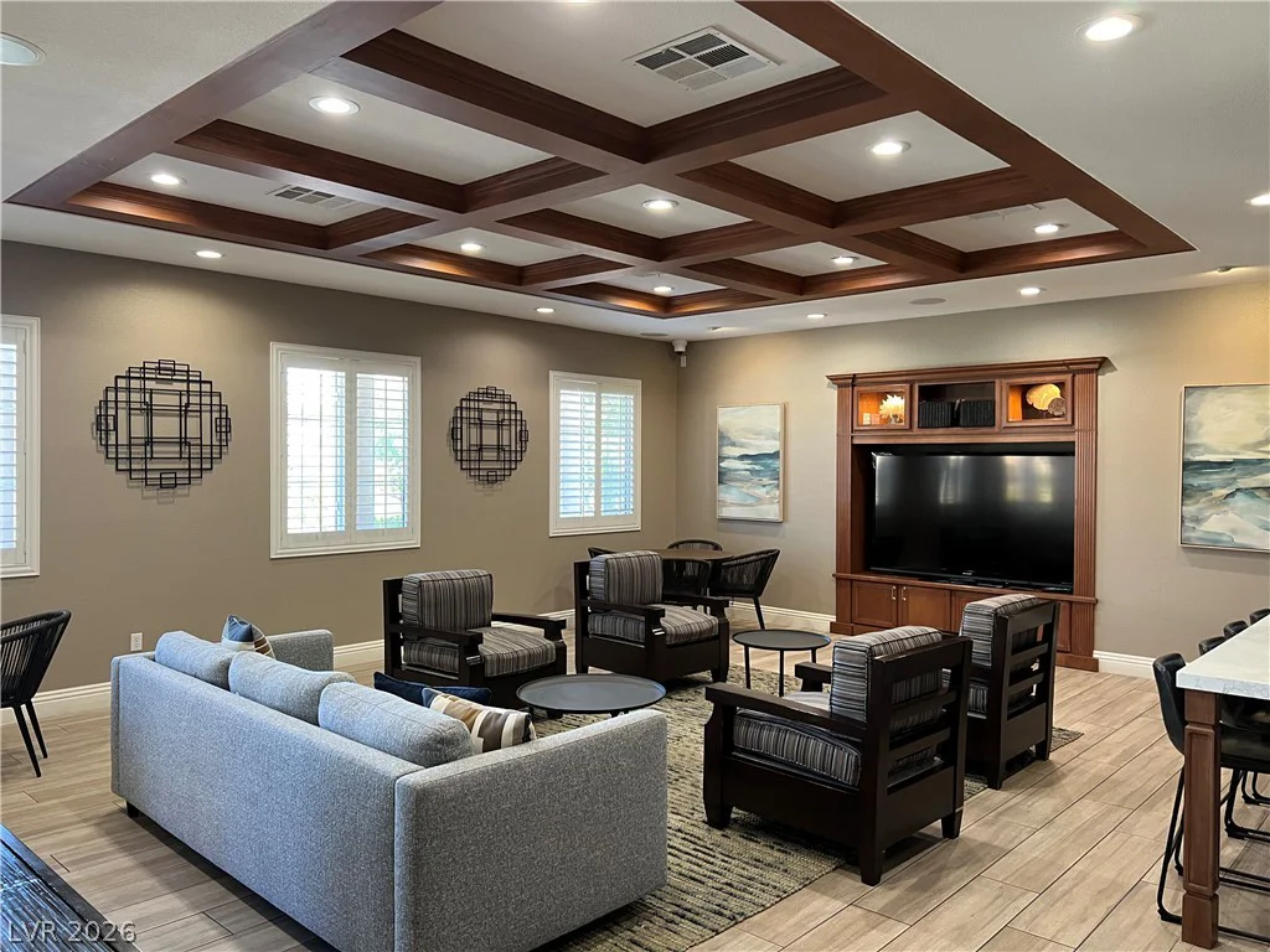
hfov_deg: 67.3
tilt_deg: -1.4
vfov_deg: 53.1
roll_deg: +0.1
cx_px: 635
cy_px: 476
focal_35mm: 26
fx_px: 954
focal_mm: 5.7
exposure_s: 1/60
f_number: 1.5
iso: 125
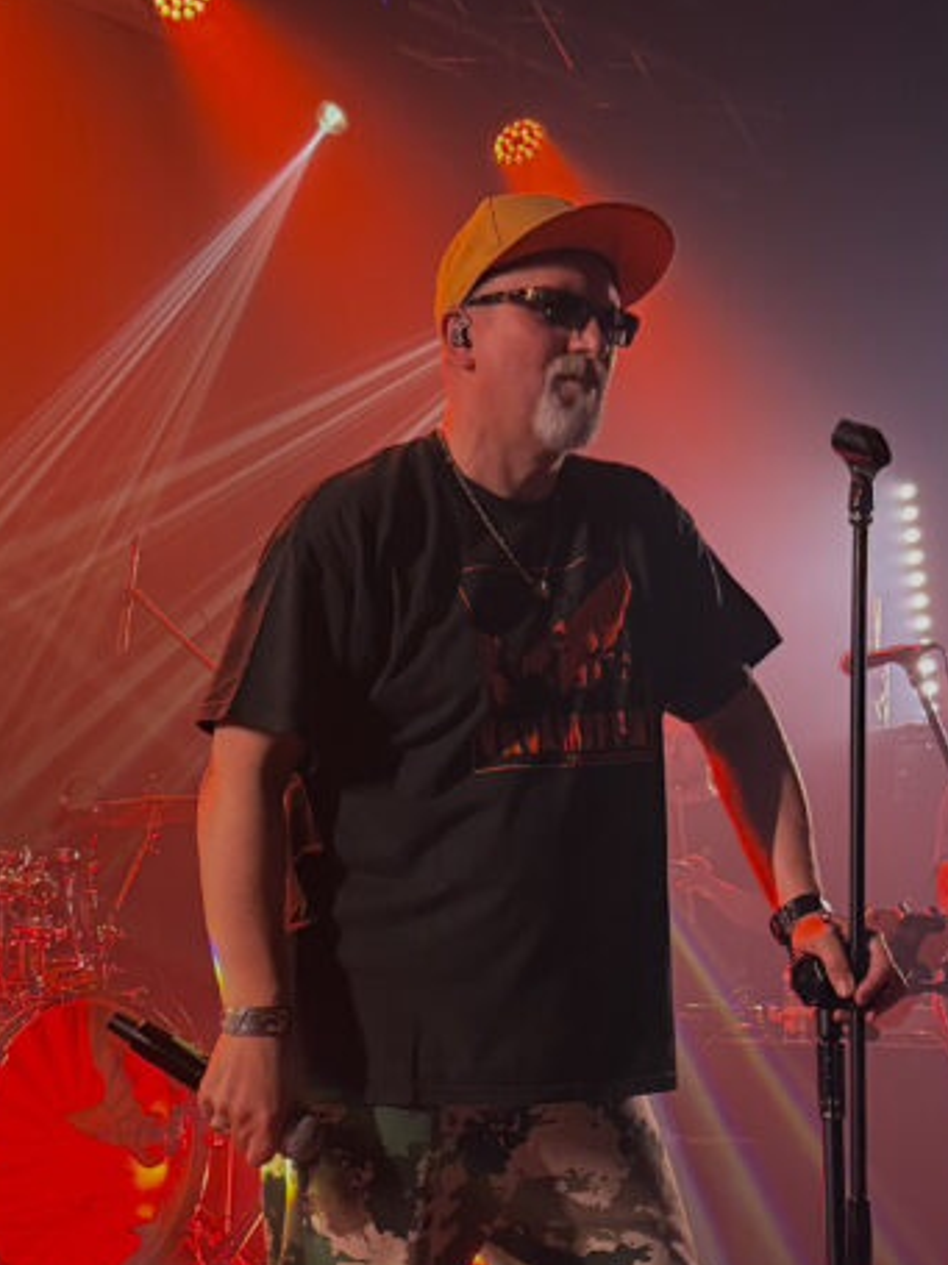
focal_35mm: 54
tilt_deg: +6.9
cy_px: 767
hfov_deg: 27.0
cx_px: 453
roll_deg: -2.2
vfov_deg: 35.4
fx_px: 1973
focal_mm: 6.76
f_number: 1.78
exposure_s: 1/46
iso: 800
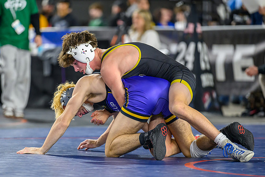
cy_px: 98
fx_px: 1895
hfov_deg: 8.0
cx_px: 102
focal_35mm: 257
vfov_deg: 5.3
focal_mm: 200
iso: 2500
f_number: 2.8
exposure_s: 1/800
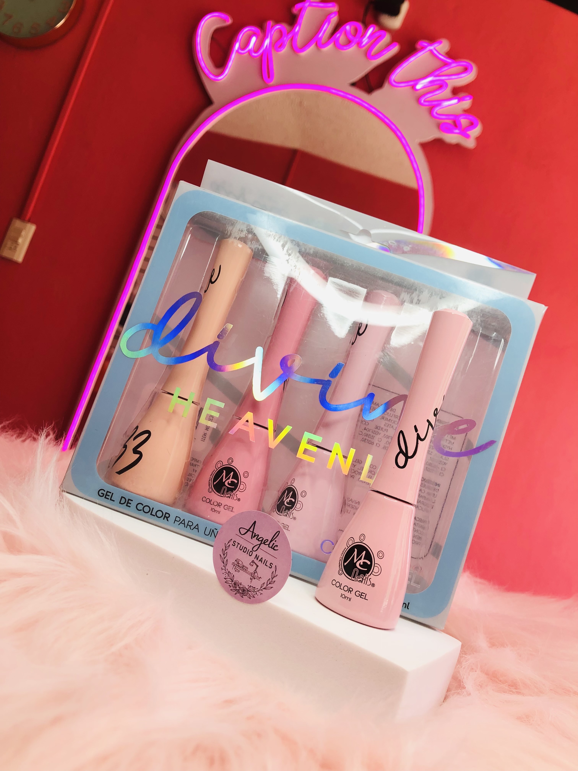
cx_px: 289
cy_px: 386
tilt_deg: +4.8
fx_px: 623
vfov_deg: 63.4
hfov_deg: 49.7
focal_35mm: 28
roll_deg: -19.8
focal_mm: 3.99
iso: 20
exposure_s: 1/134
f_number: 1.8
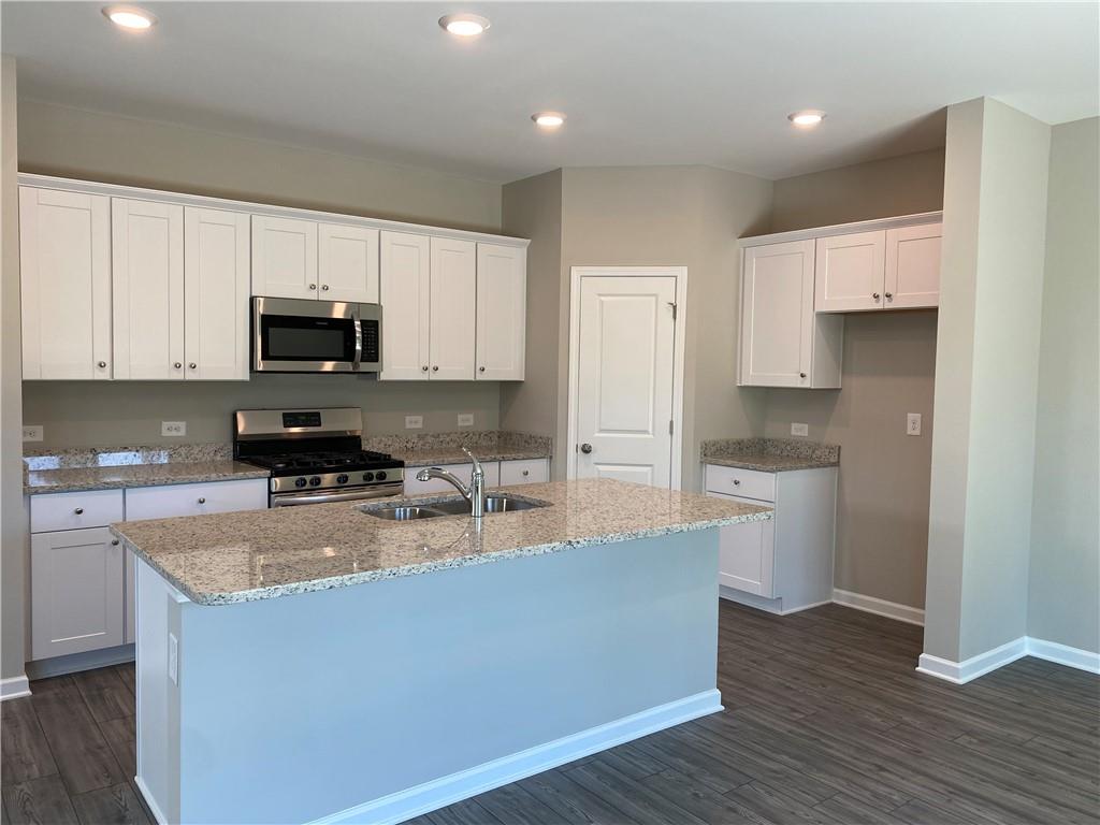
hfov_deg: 67.3
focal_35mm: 26
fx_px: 826
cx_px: 550
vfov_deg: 53.1
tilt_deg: -2.7
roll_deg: -1.4
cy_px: 412
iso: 80
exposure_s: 1/120
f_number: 1.8
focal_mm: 4.25
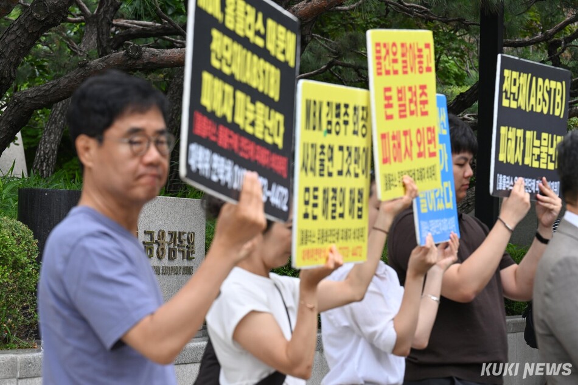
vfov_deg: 9.8
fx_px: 2247
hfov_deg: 14.7
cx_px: 289
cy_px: 192
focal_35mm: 140
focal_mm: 140
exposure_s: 1/320
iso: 800
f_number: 9
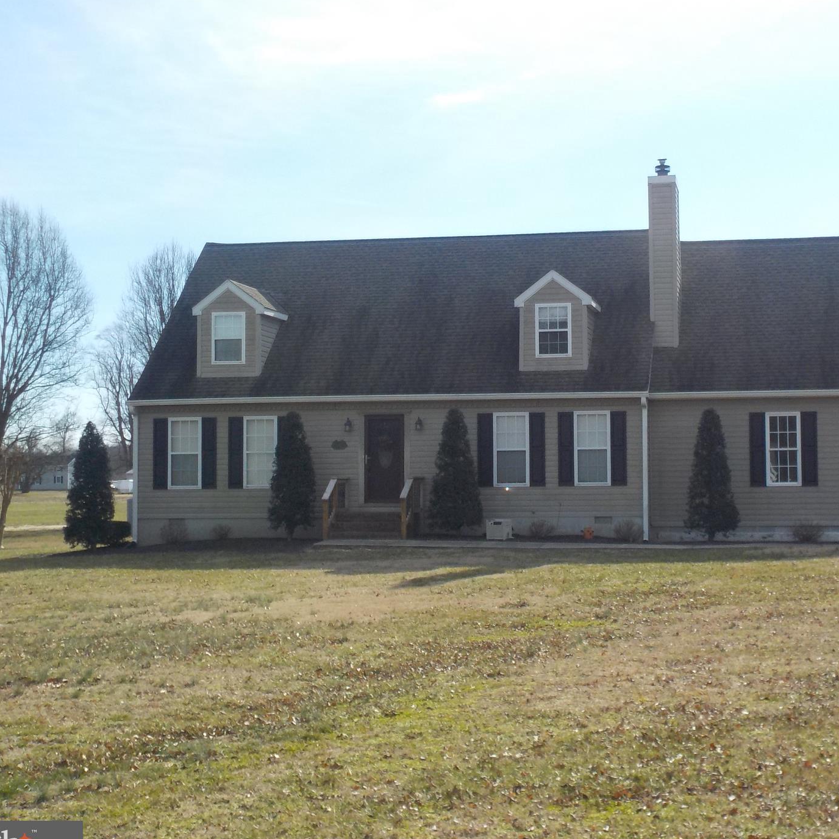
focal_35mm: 50
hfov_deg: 33.7
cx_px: 555
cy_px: 402
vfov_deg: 34.0
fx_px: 1371
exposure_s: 1/1000
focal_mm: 5.2
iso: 125
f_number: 3.7
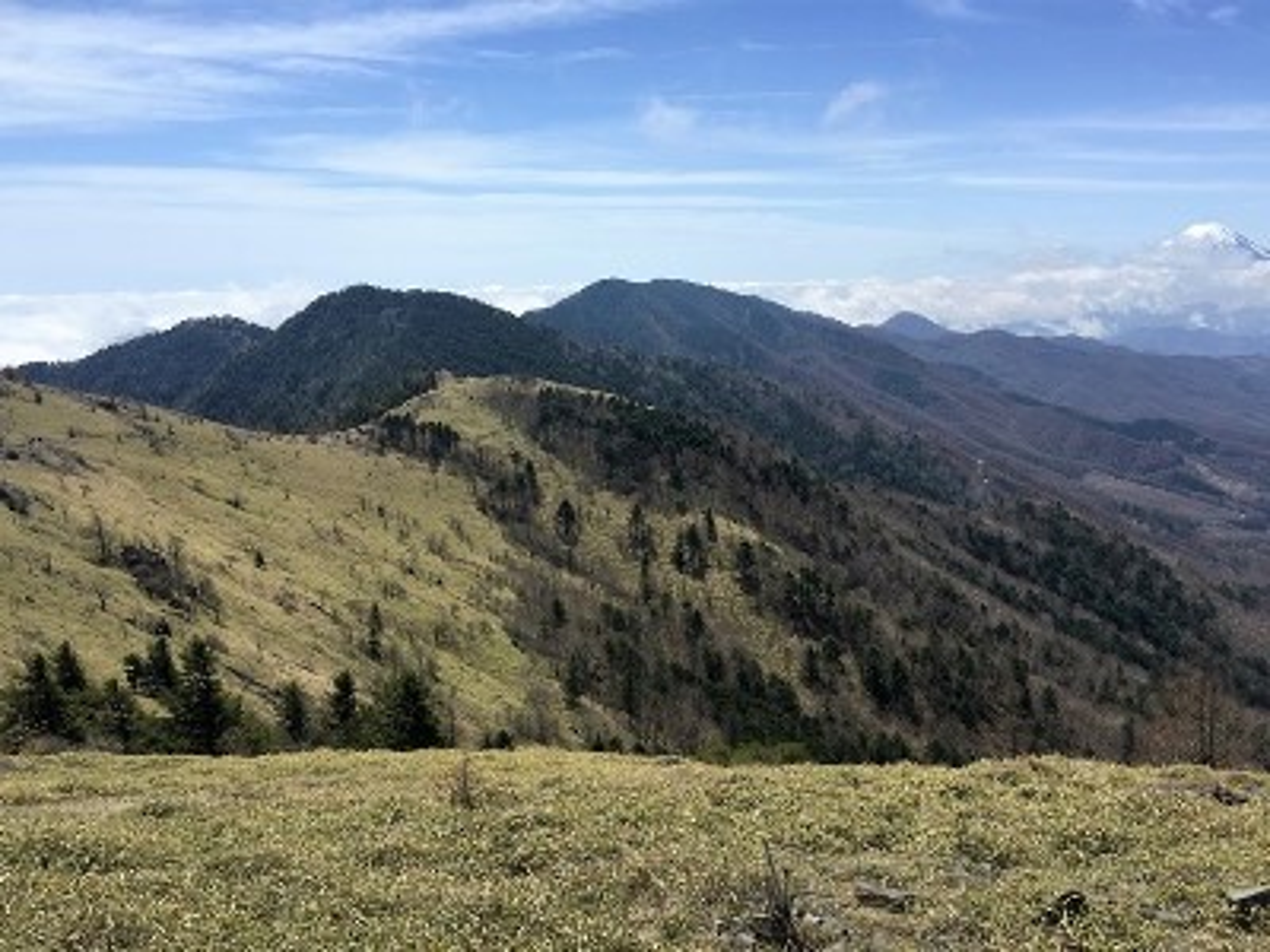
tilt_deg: -9.3
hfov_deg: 61.7
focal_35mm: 29
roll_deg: -0.9
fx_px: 1064
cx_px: 635
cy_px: 476
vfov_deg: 48.2
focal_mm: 4.15
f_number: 2.2
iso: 32
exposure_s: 1/3049
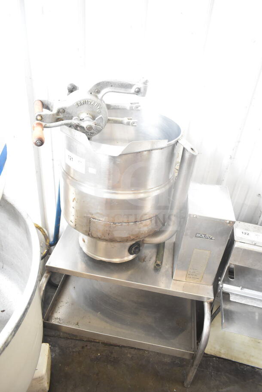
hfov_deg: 48.0
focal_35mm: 27
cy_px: 196
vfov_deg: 67.4
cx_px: 131
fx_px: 295
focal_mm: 18
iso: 1600
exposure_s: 1/50
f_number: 3.5
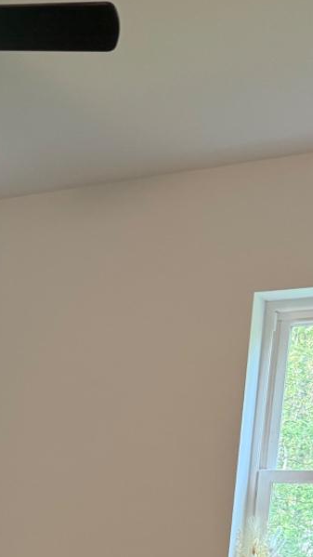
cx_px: -199
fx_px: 988
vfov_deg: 27.5
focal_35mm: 67
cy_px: 673
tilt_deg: -9.9
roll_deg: -2.5
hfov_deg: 16.0
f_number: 1.78
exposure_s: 1/60
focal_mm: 6.76
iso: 160
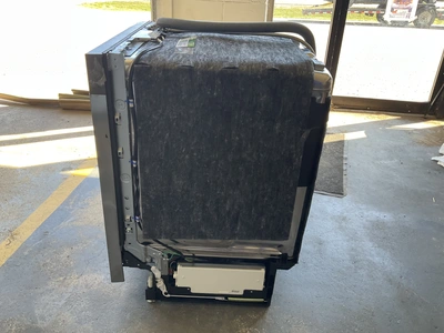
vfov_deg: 48.2
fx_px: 372
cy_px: 166
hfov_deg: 61.7
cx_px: 222
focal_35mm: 29
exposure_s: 1/122
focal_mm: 3
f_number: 1.8
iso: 40
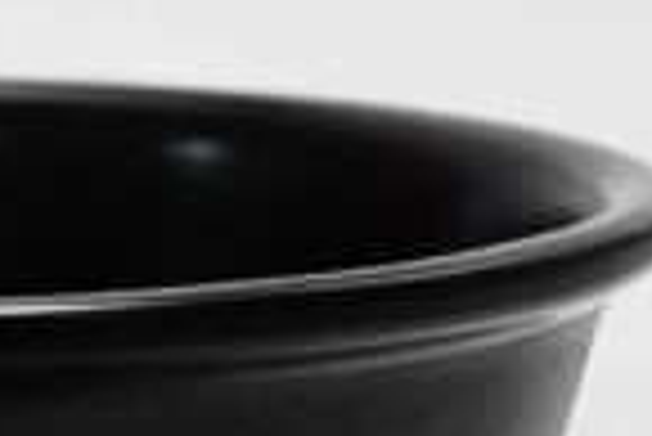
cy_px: 535
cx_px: -279
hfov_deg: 6.0
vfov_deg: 4.1
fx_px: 6109
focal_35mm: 337
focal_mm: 70
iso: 3200
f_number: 13
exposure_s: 1/100
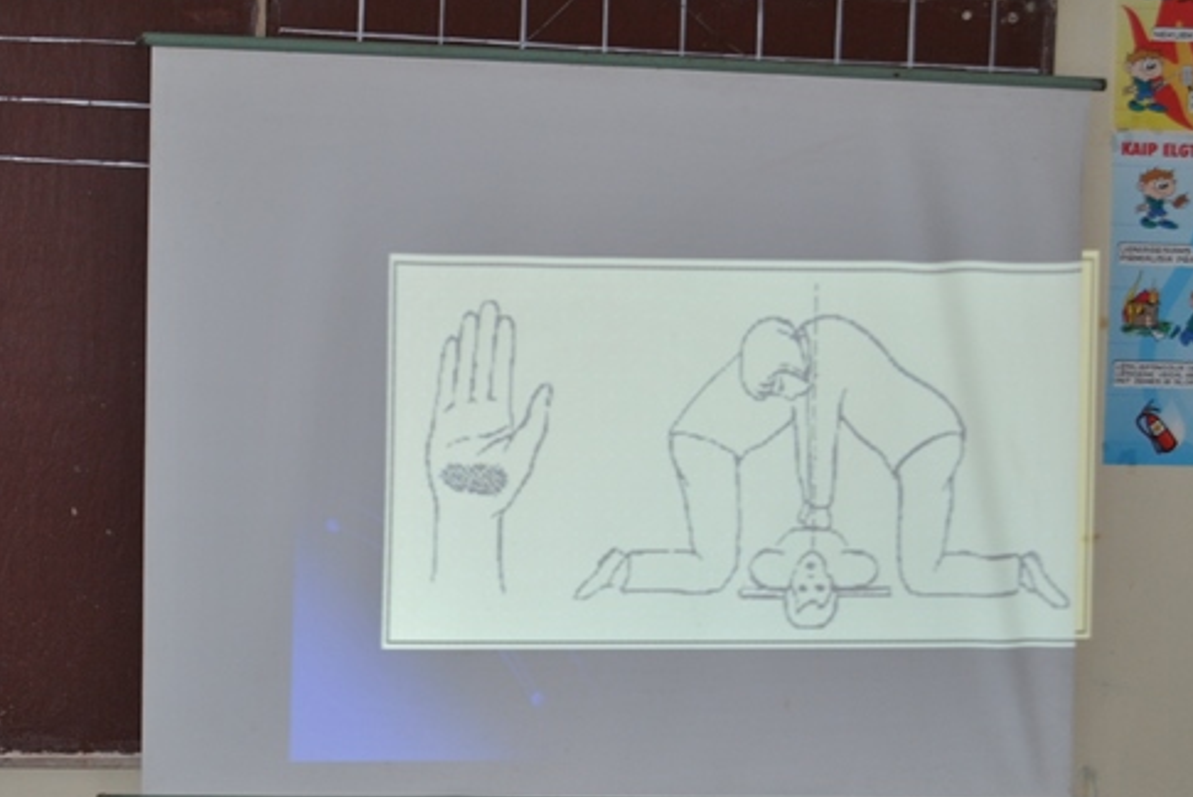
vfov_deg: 9.8
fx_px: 4637
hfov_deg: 14.6
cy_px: 428
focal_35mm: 140
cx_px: 369
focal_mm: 55
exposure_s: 1/60
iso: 200
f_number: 5.6
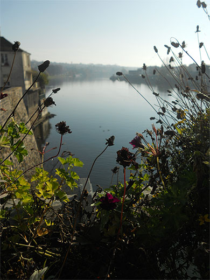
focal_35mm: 32
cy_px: 140
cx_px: 105
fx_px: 259
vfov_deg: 56.8
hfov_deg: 44.2
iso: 80
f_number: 8.8
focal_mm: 5.8
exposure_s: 1/250
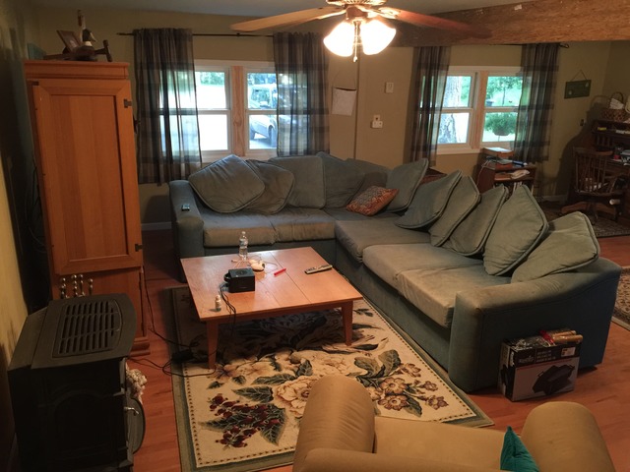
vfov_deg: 48.2
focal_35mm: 29
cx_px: 315
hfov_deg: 61.7
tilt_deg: -17.2
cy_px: 236
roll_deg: -1.5
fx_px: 528
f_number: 2.2
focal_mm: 4.15
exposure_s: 1/10
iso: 125
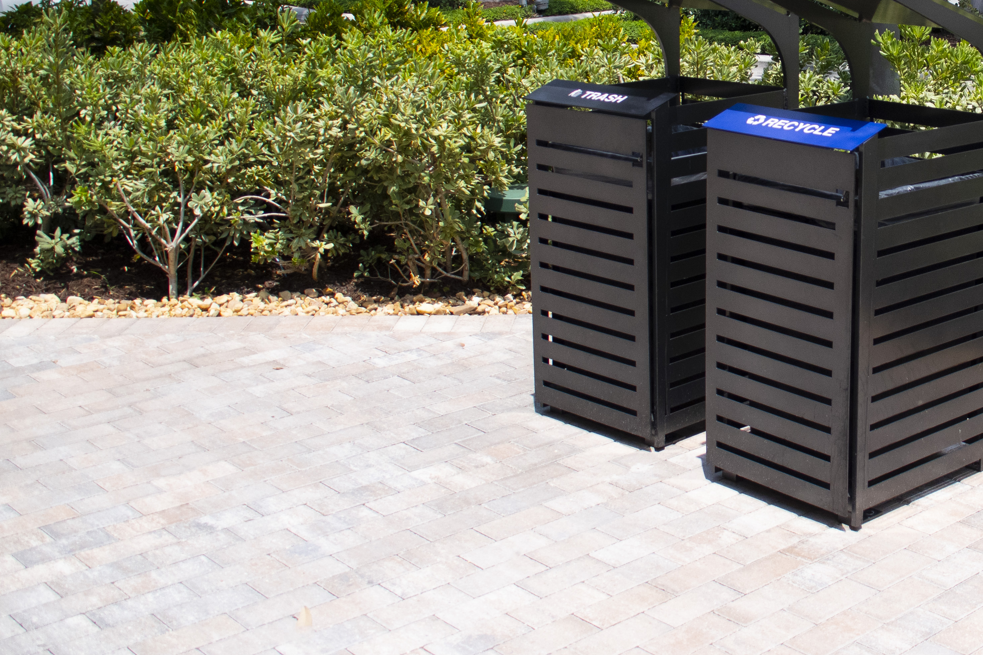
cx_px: 831
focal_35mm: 51
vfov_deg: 25.8
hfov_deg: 37.1
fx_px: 1392
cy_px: 97
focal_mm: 18
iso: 500
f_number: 4
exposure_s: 1/8000
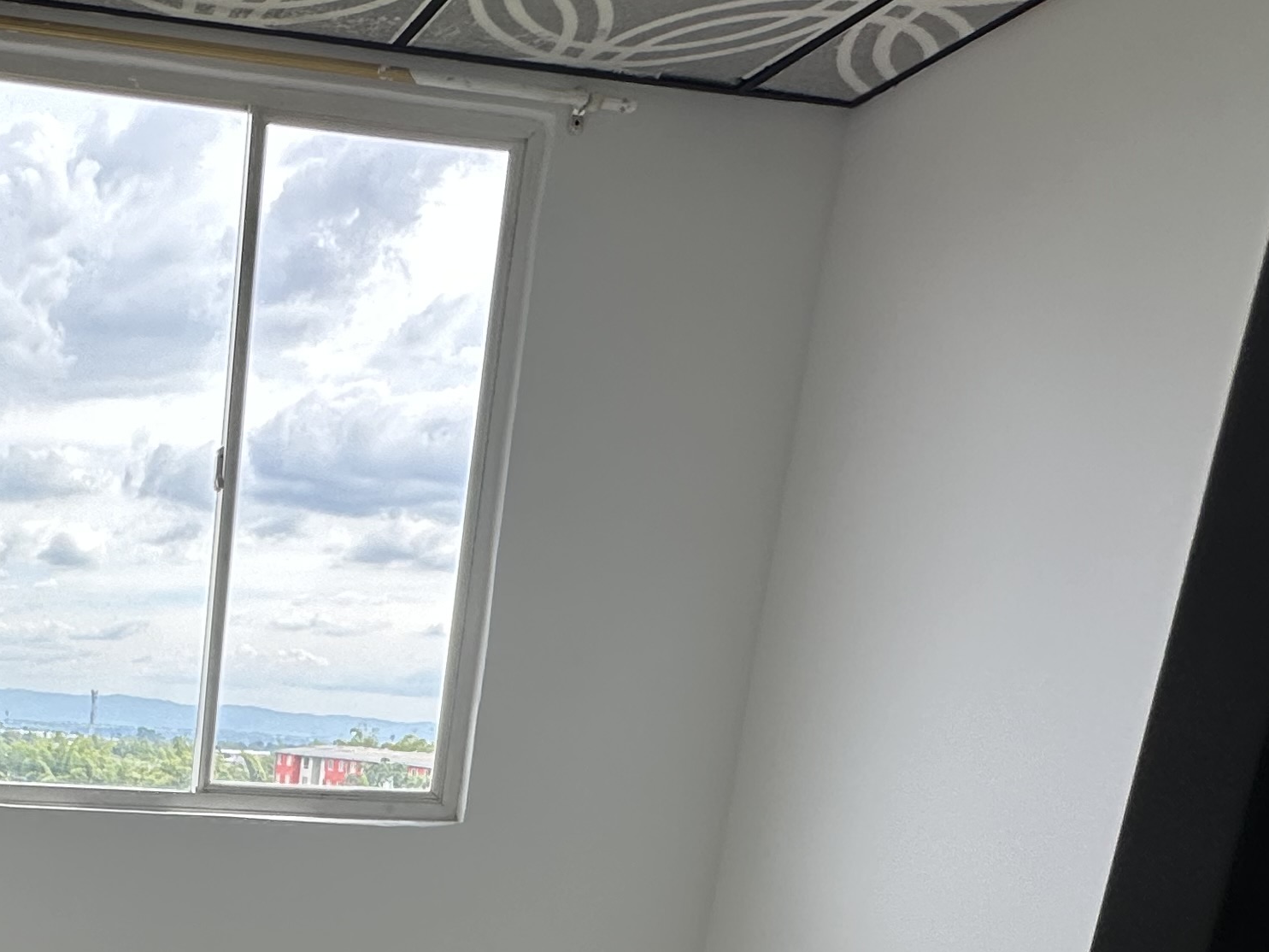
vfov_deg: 32.8
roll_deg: -2.7
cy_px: 1059
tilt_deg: -12.8
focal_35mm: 38
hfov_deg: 42.2
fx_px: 1393
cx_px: -5
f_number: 2.2
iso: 40
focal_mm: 2.22
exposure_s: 1/278
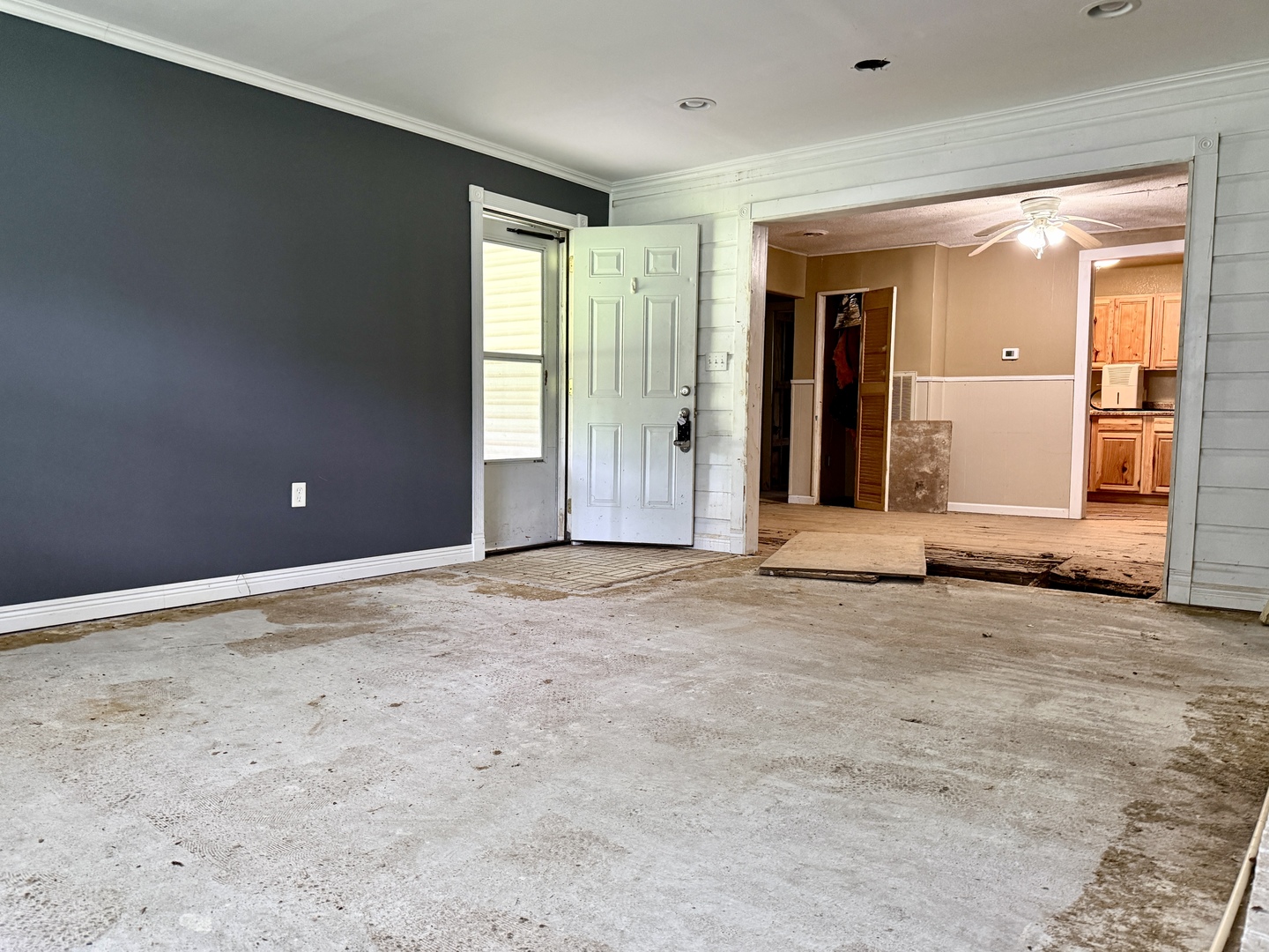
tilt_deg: -5.2
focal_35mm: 24
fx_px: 880
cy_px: 476
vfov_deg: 56.8
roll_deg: -2.3
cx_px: 634
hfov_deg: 71.6
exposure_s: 1/60
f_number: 1.78
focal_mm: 6.76
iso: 320
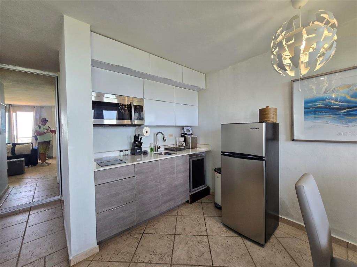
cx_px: 178
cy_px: 134
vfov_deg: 89.9
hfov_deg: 106.2
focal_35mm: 13
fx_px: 134
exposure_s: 1/60
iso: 100
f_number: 2.2
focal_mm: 2.2
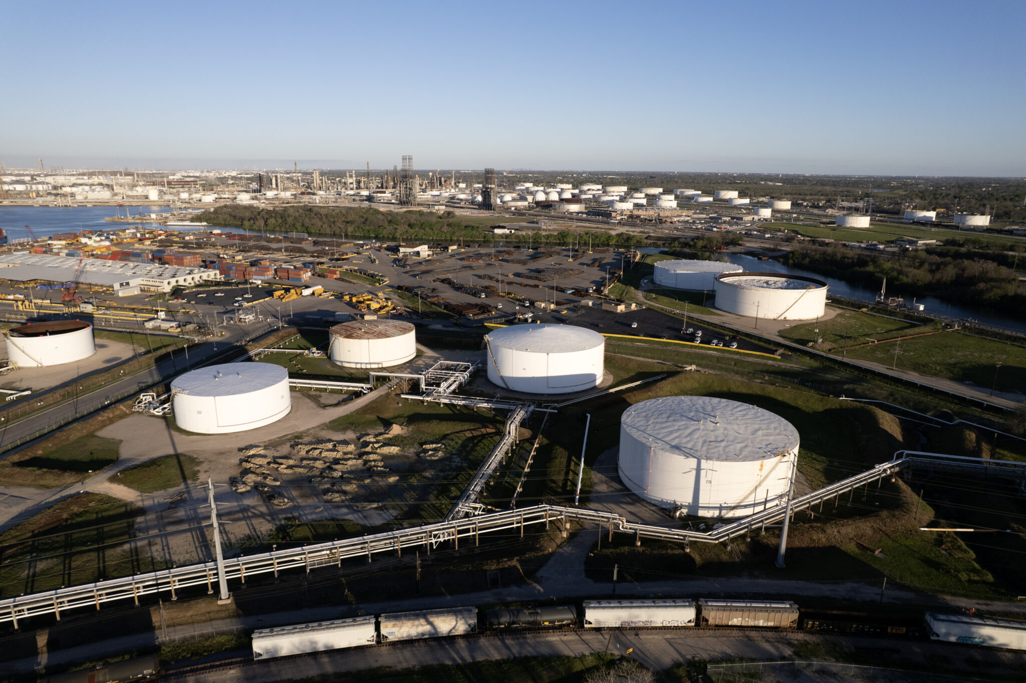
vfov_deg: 57.2
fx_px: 627
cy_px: 342
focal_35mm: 22
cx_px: 513
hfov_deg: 78.6
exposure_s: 1/2000
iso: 100
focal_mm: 8.38
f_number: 2.8
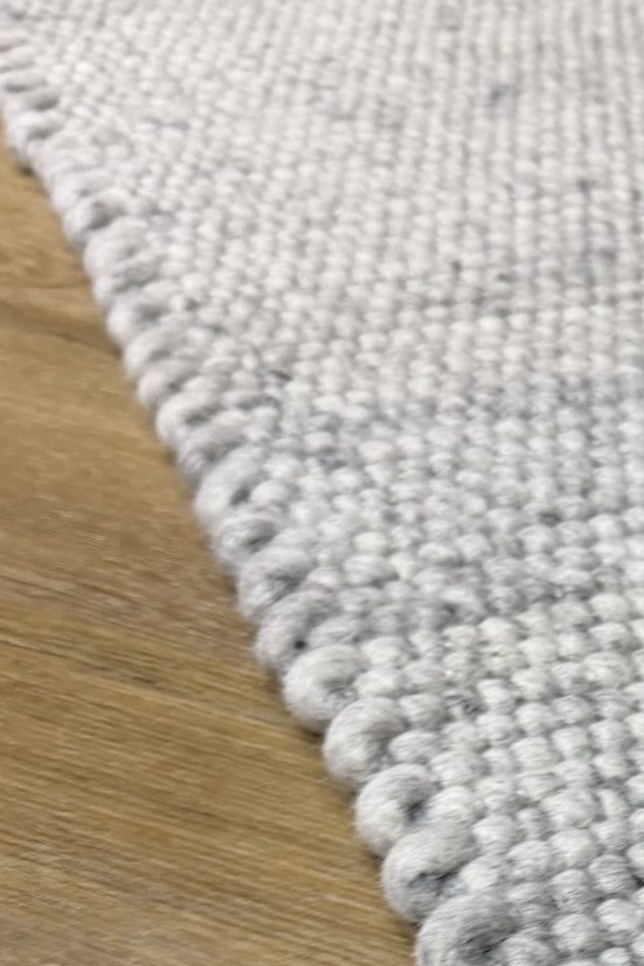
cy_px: 899
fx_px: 1664
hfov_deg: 20.0
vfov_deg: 30.7
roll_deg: -8.3
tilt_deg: -42.8
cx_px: 854
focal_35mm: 62
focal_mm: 6.76
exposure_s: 1/50
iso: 250
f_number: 1.78
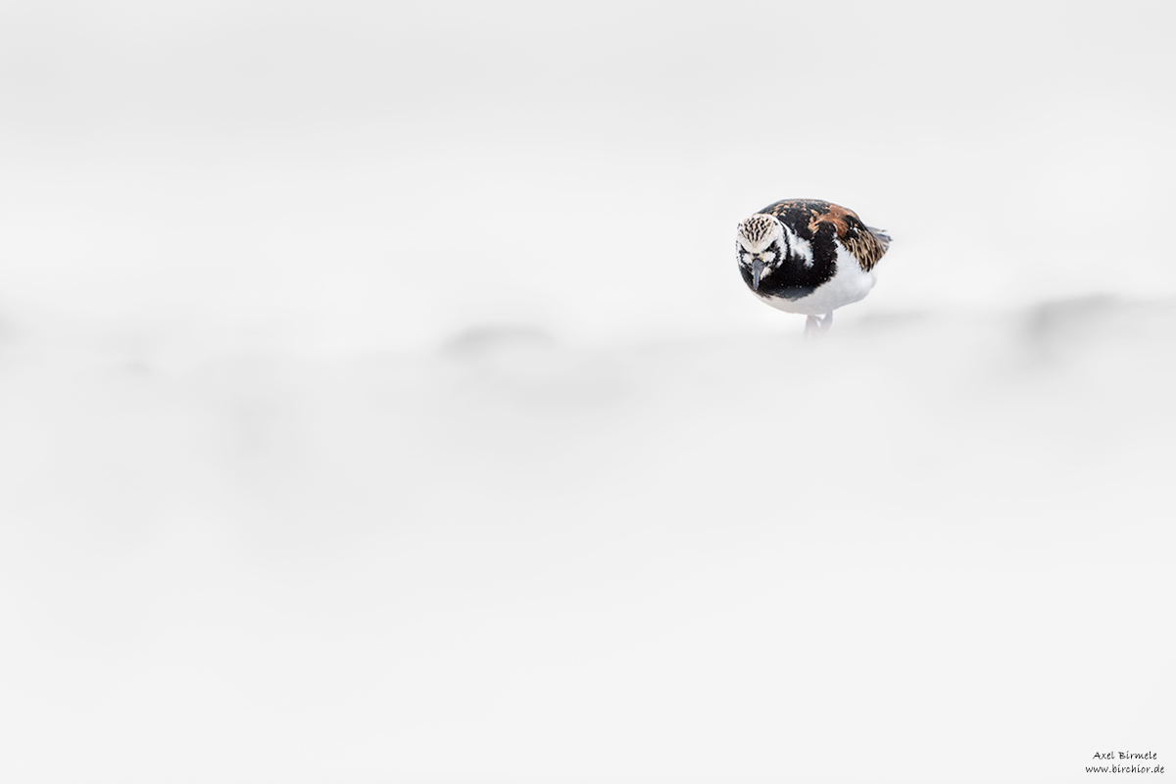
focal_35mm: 500
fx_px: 16332
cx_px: 588
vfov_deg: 2.7
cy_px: 392
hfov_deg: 4.1
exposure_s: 1/500
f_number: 4
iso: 100
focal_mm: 500
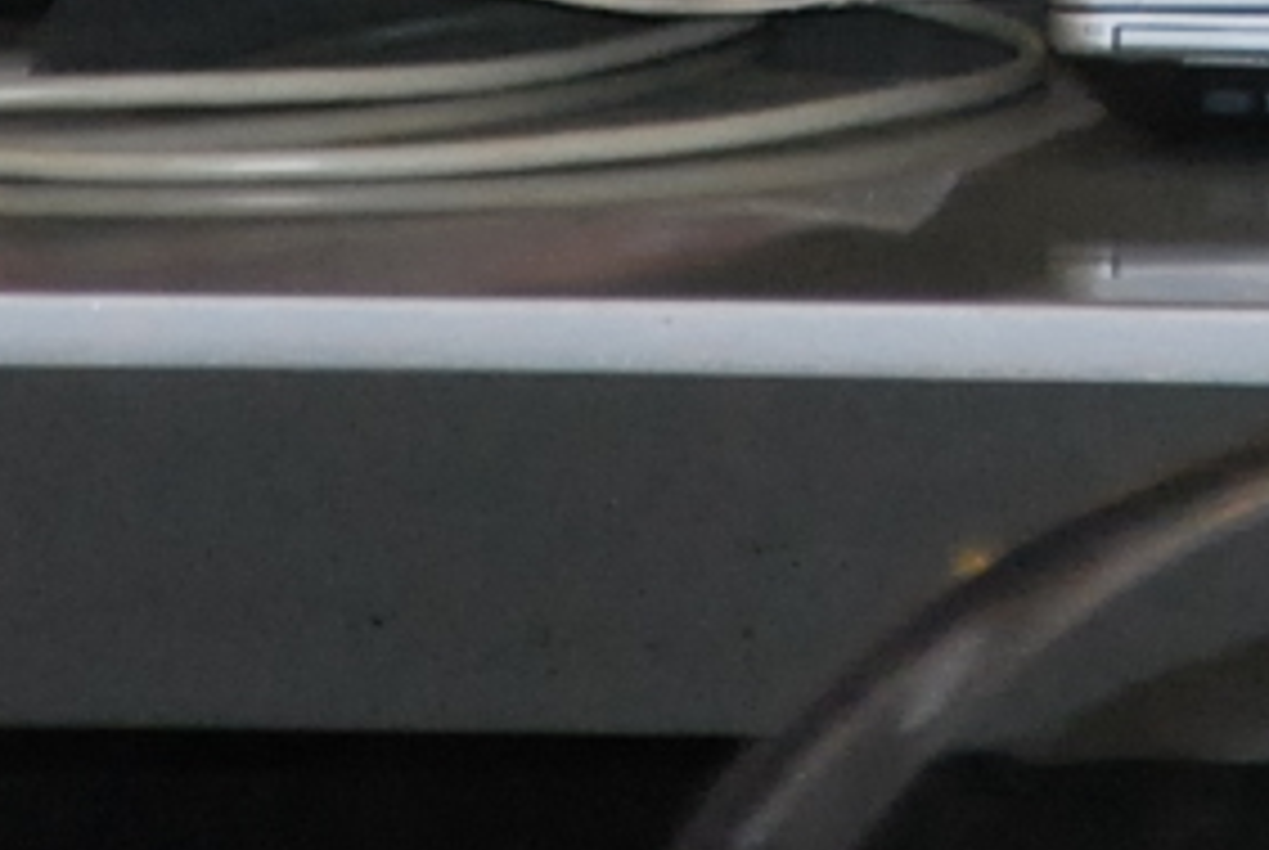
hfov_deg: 2.0
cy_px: -1898
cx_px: 3064
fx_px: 36399
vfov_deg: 1.3
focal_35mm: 1031
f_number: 5.6
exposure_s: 1/60
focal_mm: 100
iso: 800
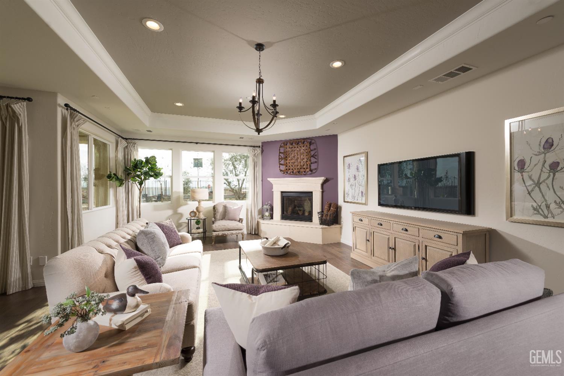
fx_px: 219
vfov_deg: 81.2
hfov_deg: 104.3
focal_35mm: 14
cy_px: 188
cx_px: 282
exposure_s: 1/125
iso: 100
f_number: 8
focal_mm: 14
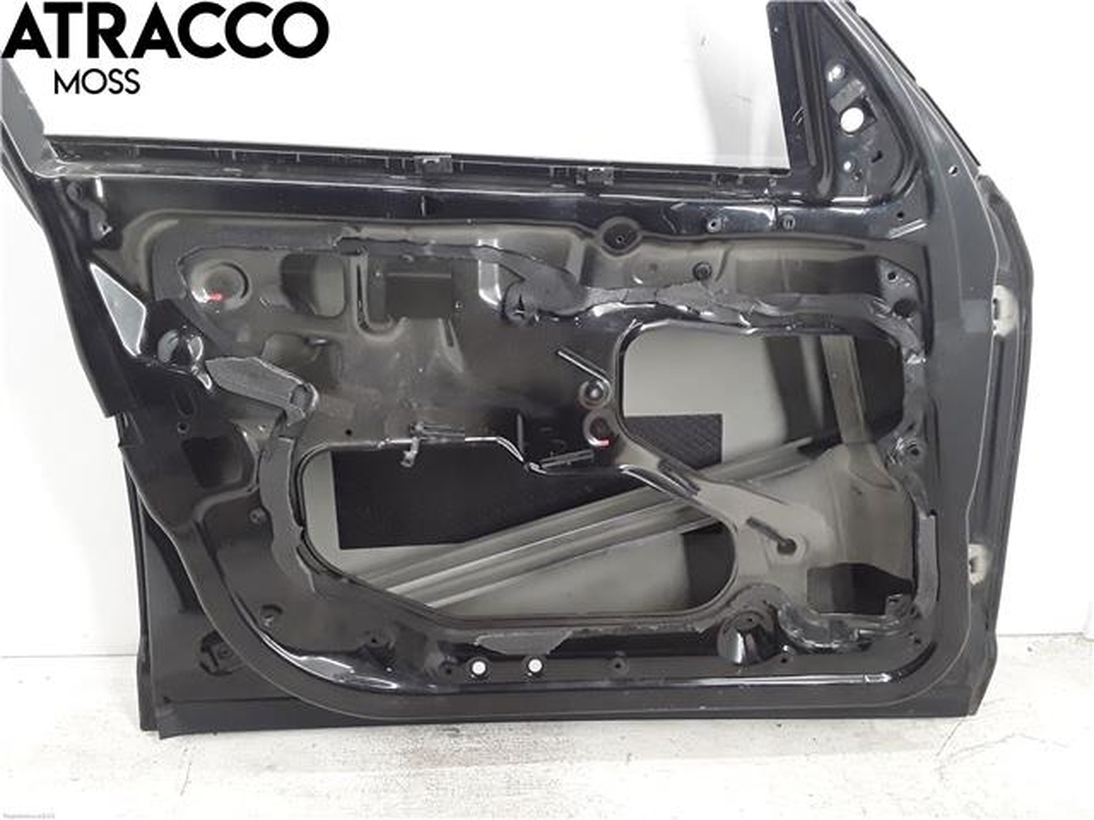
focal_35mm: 28
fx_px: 885
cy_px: 410
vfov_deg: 49.7
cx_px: 547
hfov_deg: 63.4
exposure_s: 1/50
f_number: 1.9
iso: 125
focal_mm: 2.91
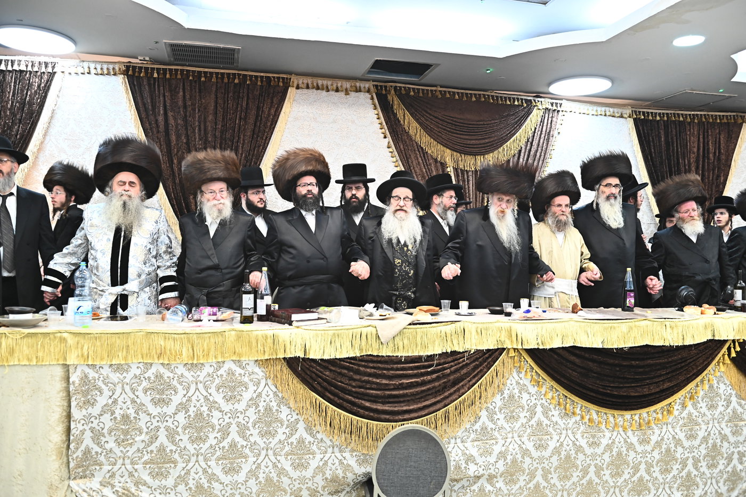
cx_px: 373
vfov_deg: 45.0
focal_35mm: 29
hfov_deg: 63.7
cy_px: 248
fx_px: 601
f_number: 4
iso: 2000
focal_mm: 29
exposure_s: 1/200
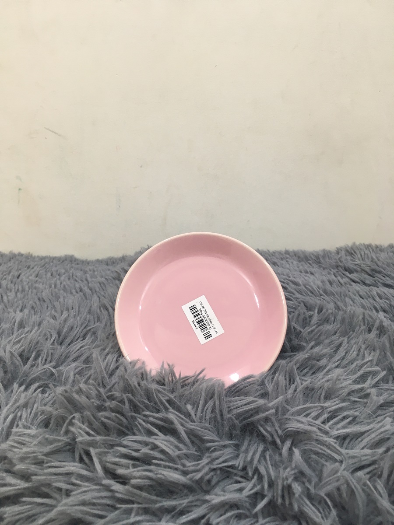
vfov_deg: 61.7
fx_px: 440
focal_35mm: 29
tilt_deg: -17.8
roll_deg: +0.3
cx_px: 197
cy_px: 262
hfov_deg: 48.2
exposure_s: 1/33
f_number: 2.2
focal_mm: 4.15
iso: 80
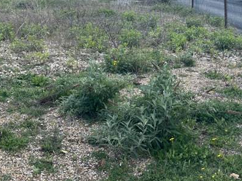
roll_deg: -1.7
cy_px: 7
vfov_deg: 26.8
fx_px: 364
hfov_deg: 36.6
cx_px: 89
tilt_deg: -6.3
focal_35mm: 52
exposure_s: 1/1294
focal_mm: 5.1
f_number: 1.6
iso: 50
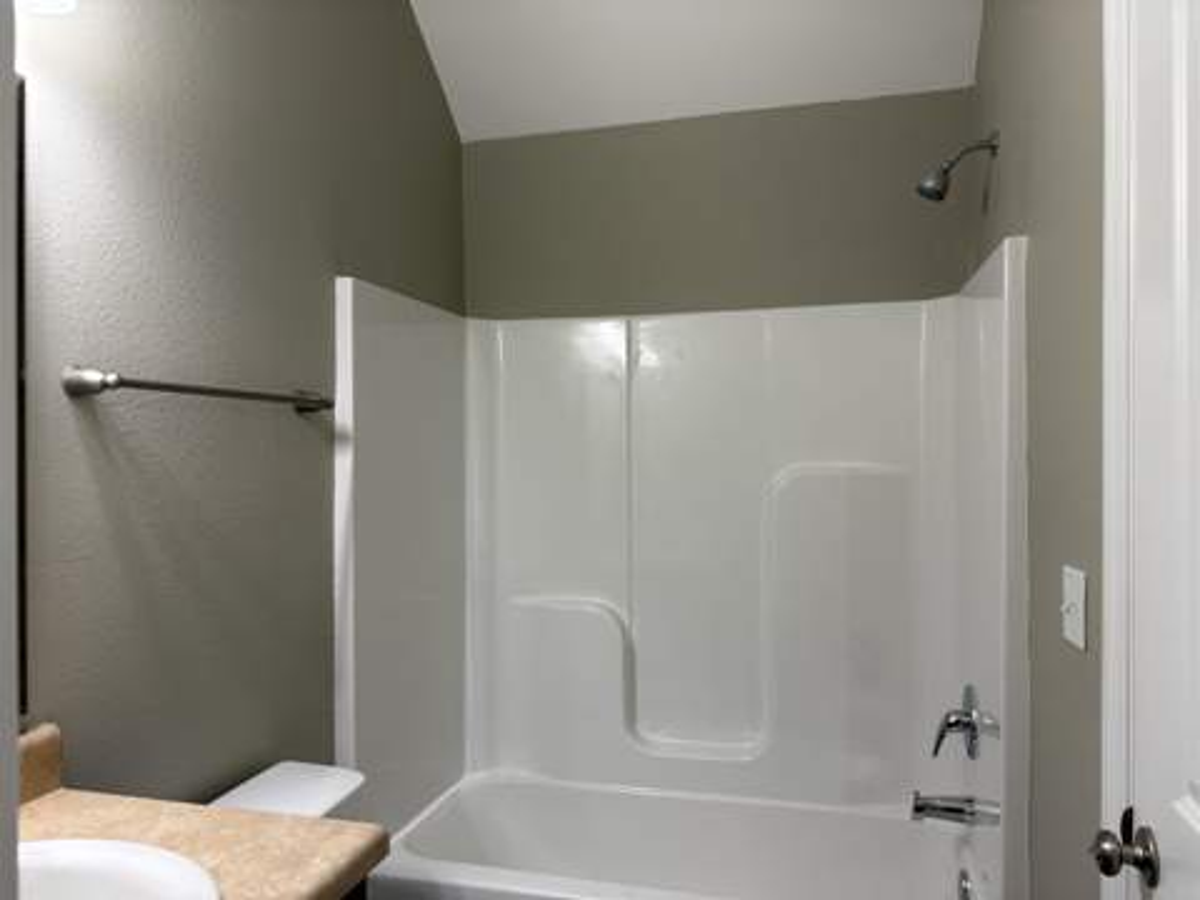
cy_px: 450
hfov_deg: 67.3
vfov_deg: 53.1
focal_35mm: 26
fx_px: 901
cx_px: 600
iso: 80
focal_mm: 5.96
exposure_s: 1/60
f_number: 1.6
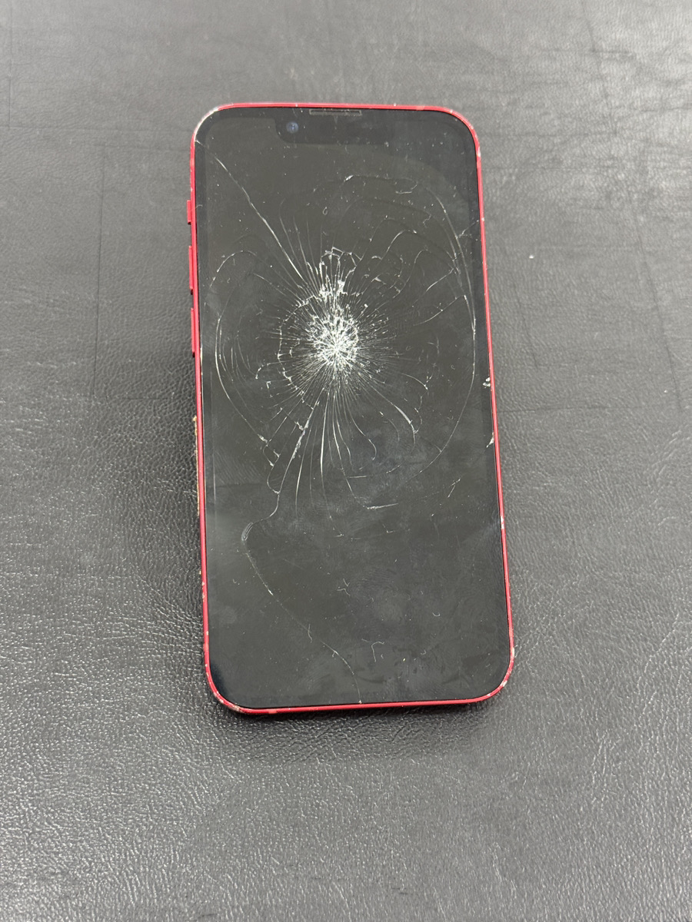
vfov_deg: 39.7
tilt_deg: -60.4
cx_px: 346
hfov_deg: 30.3
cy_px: 461
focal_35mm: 48
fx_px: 1279
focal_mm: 6.76
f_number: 1.78
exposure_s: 1/60
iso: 200
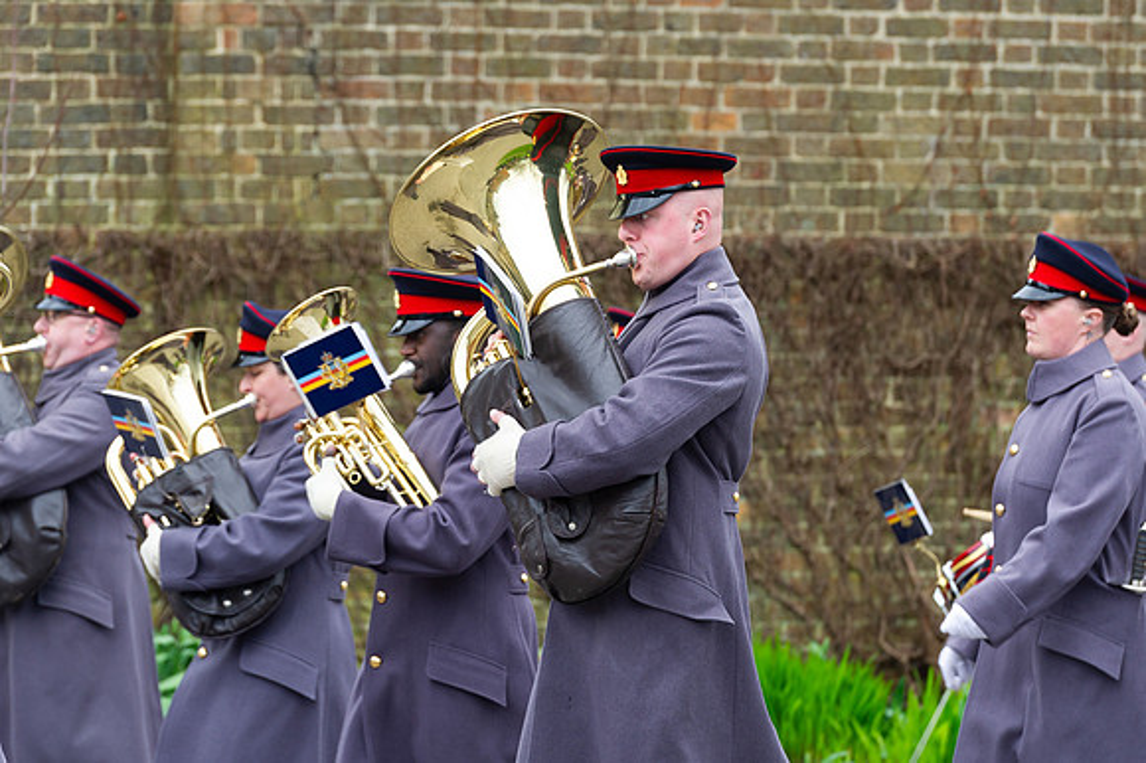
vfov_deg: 5.5
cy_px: 368
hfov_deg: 8.2
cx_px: 616
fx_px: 7995
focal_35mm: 251
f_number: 5
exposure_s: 1/250
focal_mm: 200
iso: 360
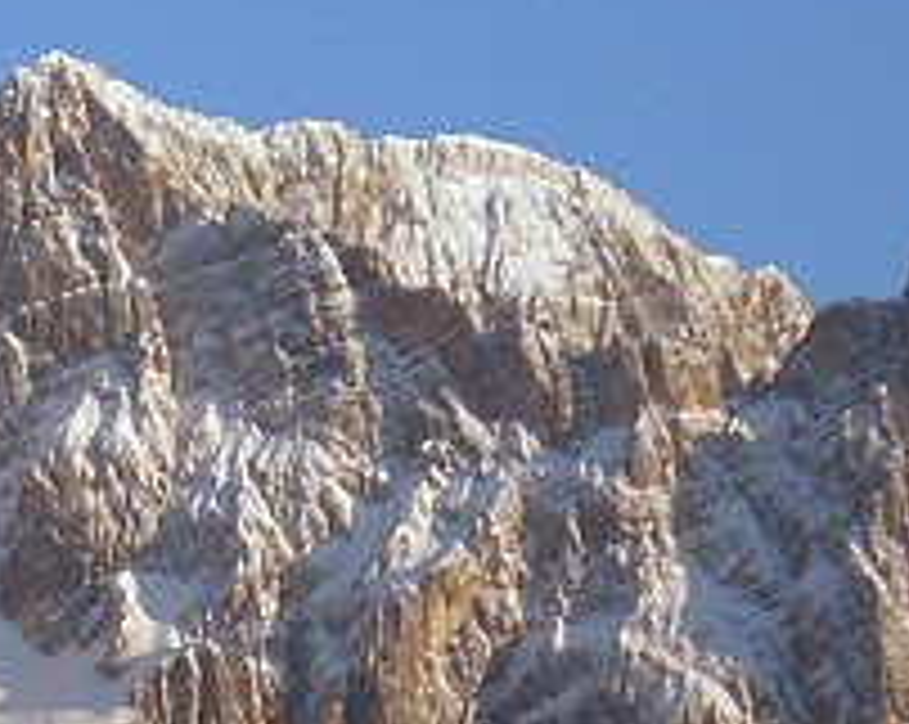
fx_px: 13163
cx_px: -482
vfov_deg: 3.2
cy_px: 657
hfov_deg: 3.9
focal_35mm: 490
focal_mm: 18.6
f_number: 5.2
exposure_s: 1/177
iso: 64
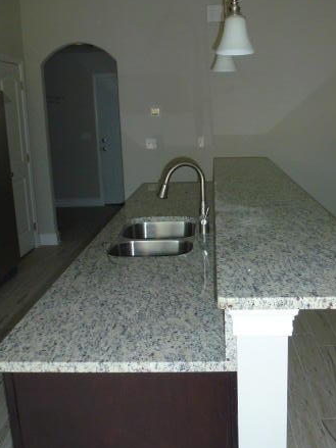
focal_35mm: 35
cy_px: 200
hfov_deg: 40.6
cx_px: 193
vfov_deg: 52.5
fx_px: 453
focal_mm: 4.3
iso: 160
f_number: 3.3
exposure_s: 1/60
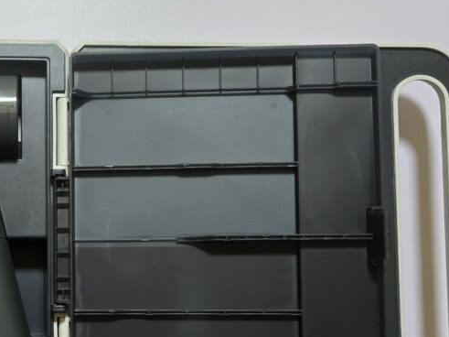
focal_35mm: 48
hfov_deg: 37.3
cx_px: 50
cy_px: 255
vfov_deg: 29.7
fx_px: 622
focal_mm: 5.4
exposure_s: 1/100
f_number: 1.8
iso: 640
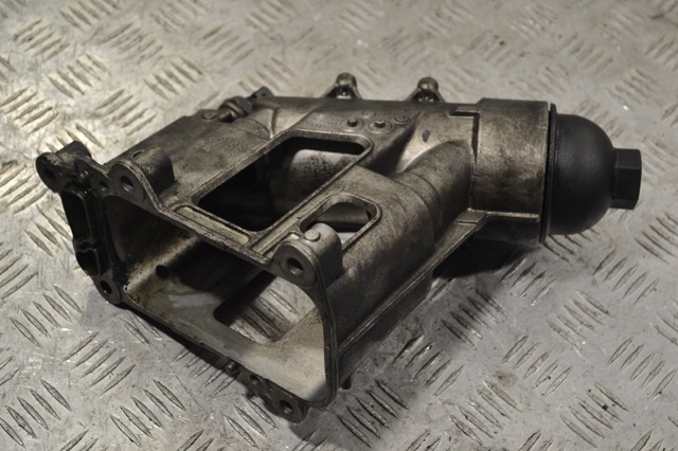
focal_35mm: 60
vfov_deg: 22.6
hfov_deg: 33.4
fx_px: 1129
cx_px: 339
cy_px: 226
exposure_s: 1/100
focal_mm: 40
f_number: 5.3
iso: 400
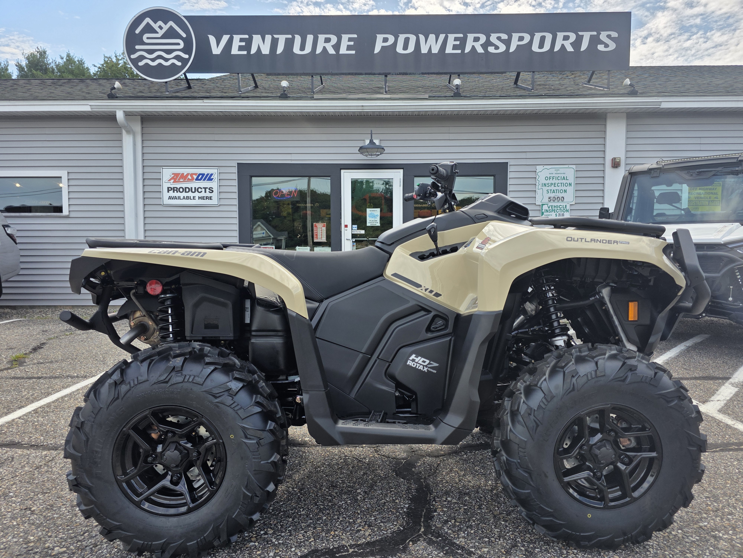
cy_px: 279
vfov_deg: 58.9
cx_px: 372
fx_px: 494
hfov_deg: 73.9
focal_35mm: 23
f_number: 1.7
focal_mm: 6.3
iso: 80
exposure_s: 1/3399
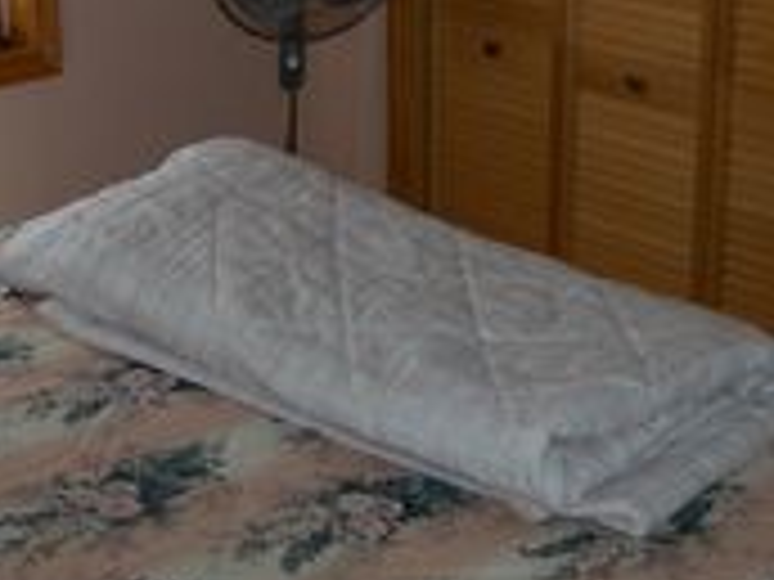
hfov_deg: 25.9
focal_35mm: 75
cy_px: 0
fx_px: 1677
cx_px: 315
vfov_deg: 19.1
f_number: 2.8
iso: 146
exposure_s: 1/60
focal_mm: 7.5
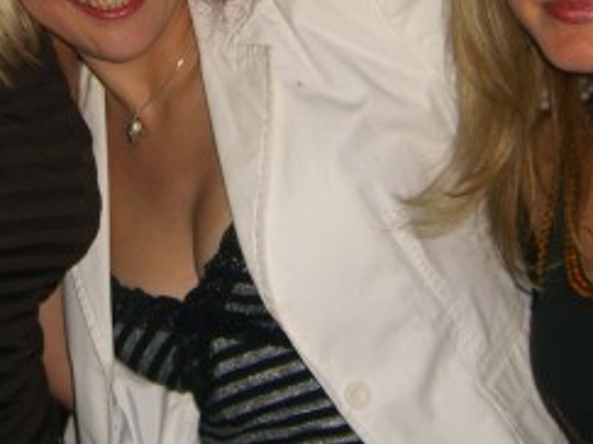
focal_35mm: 94
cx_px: 171
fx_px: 1610
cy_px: 17
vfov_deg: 15.5
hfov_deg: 20.8
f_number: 2.8
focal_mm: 7.9
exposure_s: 1/60
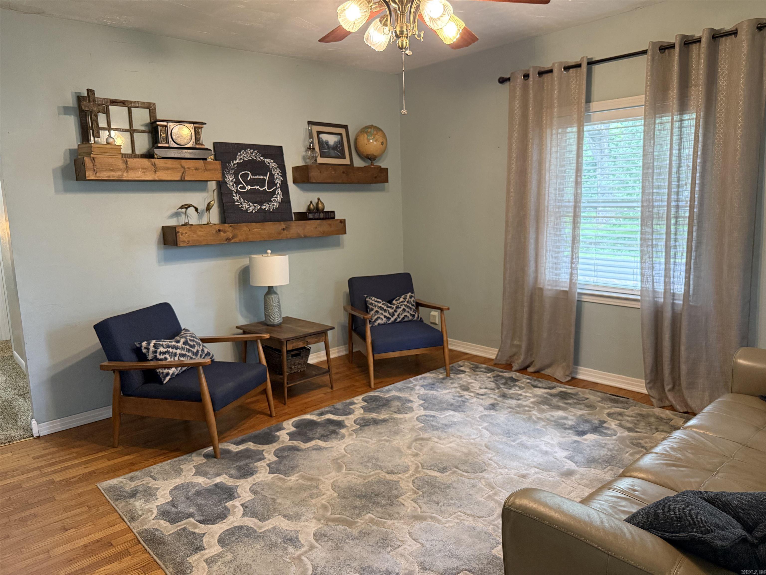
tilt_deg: -8.8
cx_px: 383
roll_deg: +0.9
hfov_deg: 71.6
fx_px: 531
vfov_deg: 56.8
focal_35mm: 24
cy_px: 288
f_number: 1.78
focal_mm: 6.76
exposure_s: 1/60
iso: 640
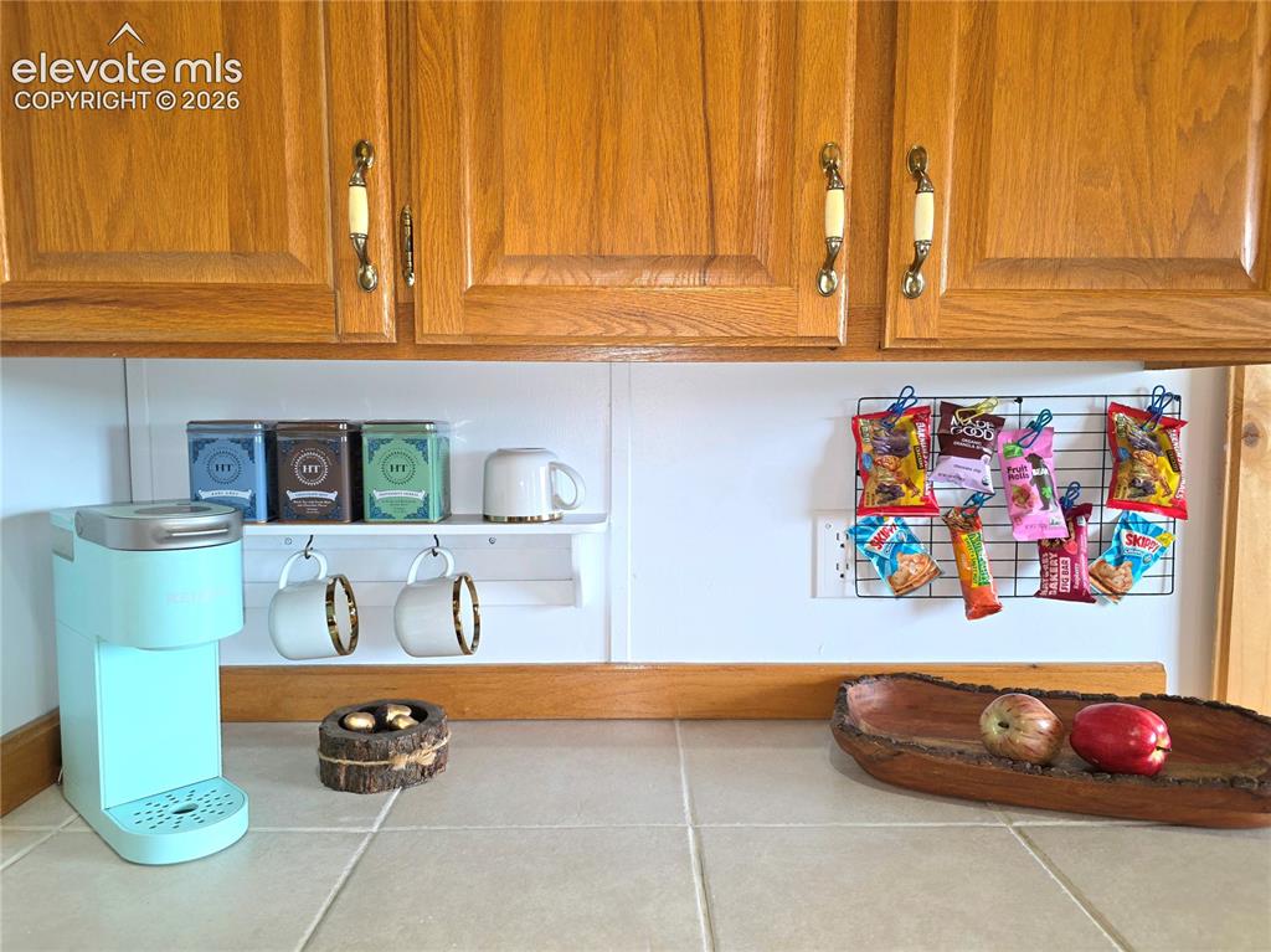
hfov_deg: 74.0
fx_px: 844
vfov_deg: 58.8
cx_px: 636
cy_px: 476
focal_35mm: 23
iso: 100
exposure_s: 1/60.2
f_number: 1.7
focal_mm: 6.3
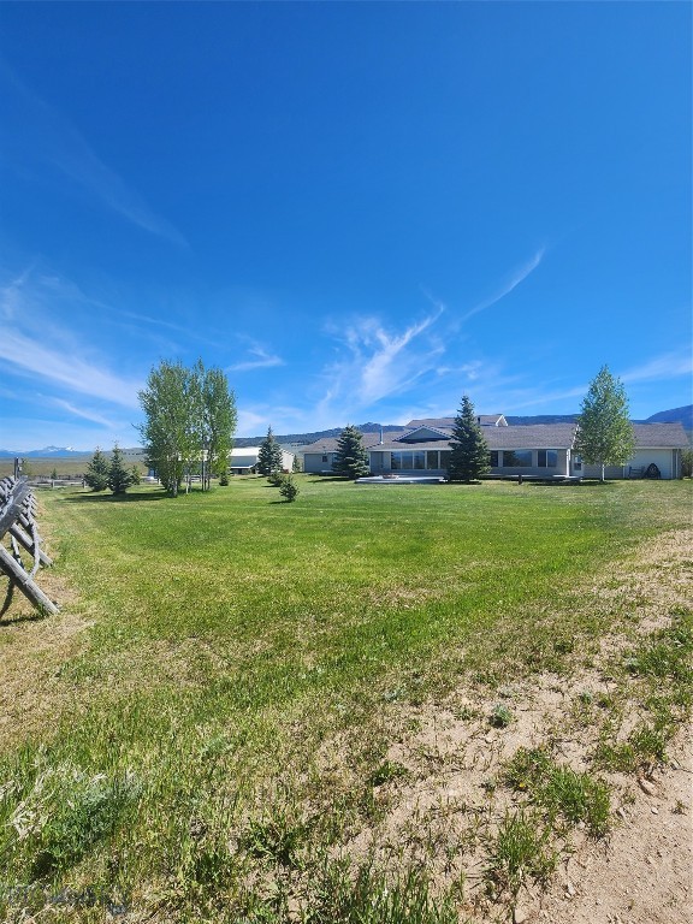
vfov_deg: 106.2
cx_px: 346
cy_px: 462
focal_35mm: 13
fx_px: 347
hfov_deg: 89.9
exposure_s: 1/1794
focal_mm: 2.2
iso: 50
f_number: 2.2
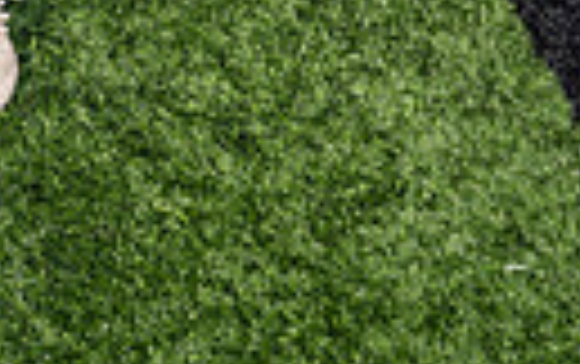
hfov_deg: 16.3
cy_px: -575
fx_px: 1963
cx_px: -67
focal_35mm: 124
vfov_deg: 9.2
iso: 100
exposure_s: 1/250
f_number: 8
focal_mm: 35
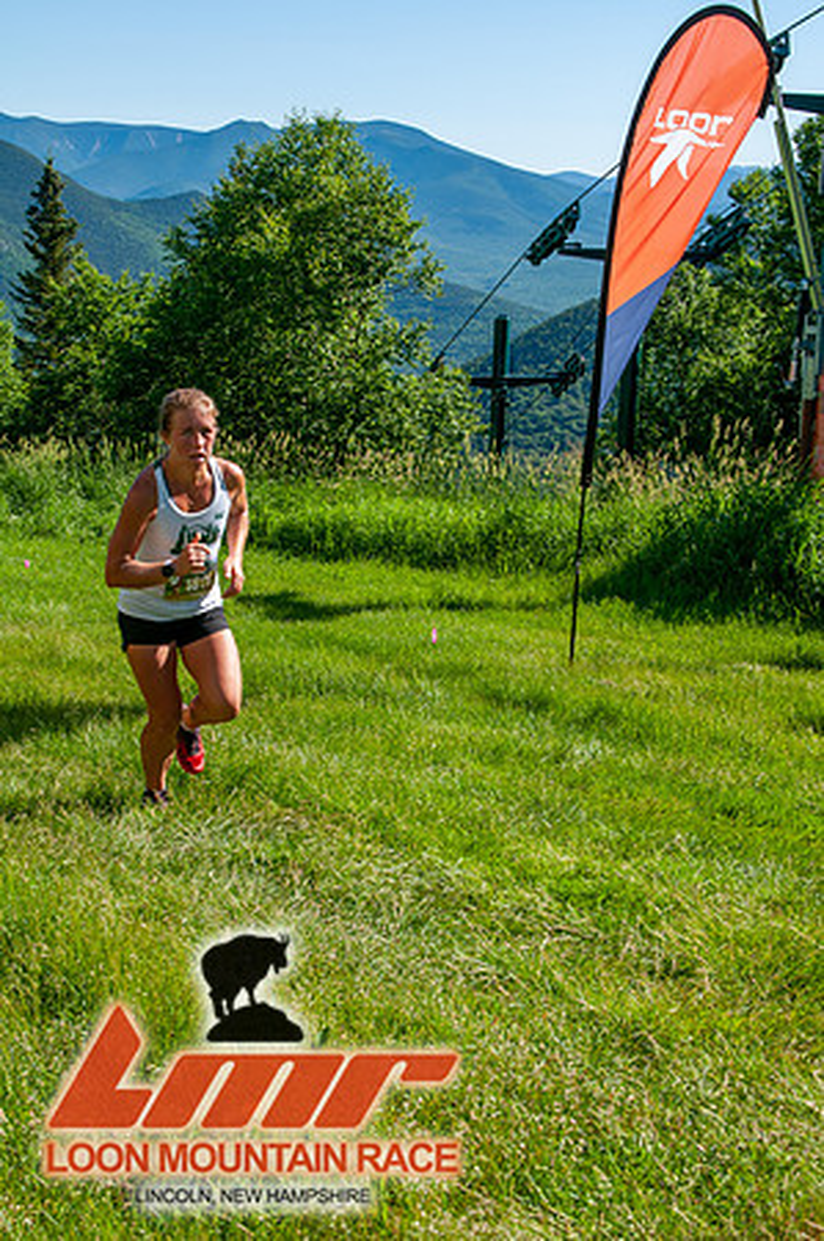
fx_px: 1755
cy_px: 620
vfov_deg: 38.9
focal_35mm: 51
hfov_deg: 26.4
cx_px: 412
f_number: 8
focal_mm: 34
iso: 200
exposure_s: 1/400
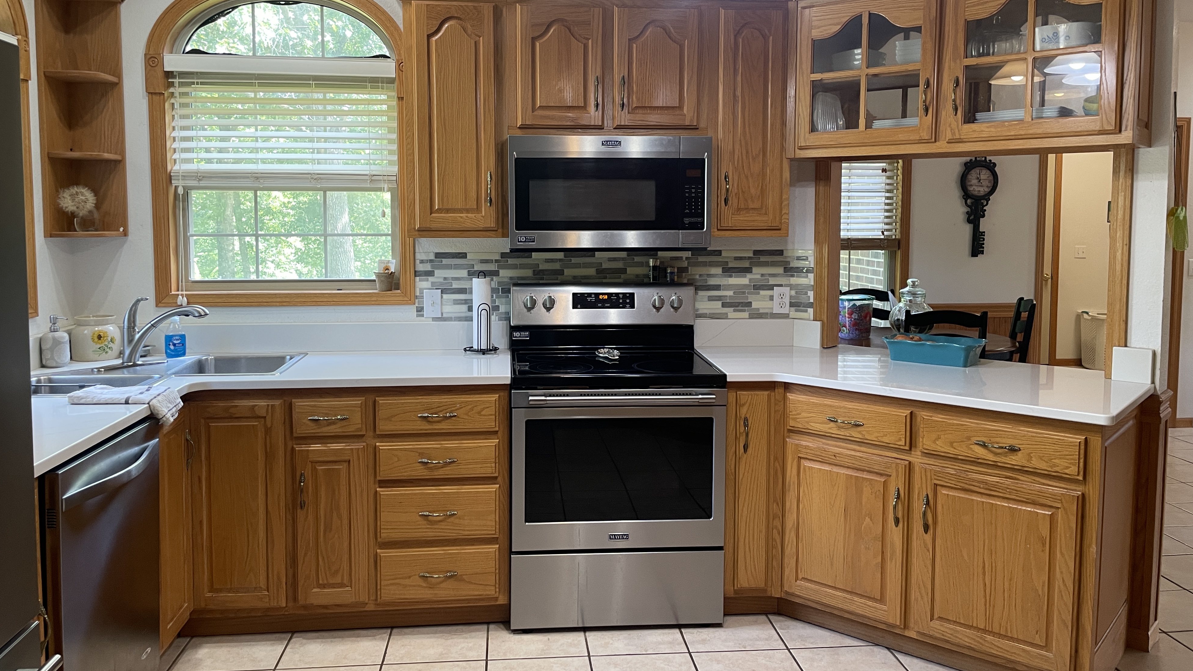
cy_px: 288
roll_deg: +0.5
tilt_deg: -3.7
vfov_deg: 40.1
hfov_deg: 66.1
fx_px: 917
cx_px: 594
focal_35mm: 29
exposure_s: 1/60
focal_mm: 4.2
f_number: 1.6
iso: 80
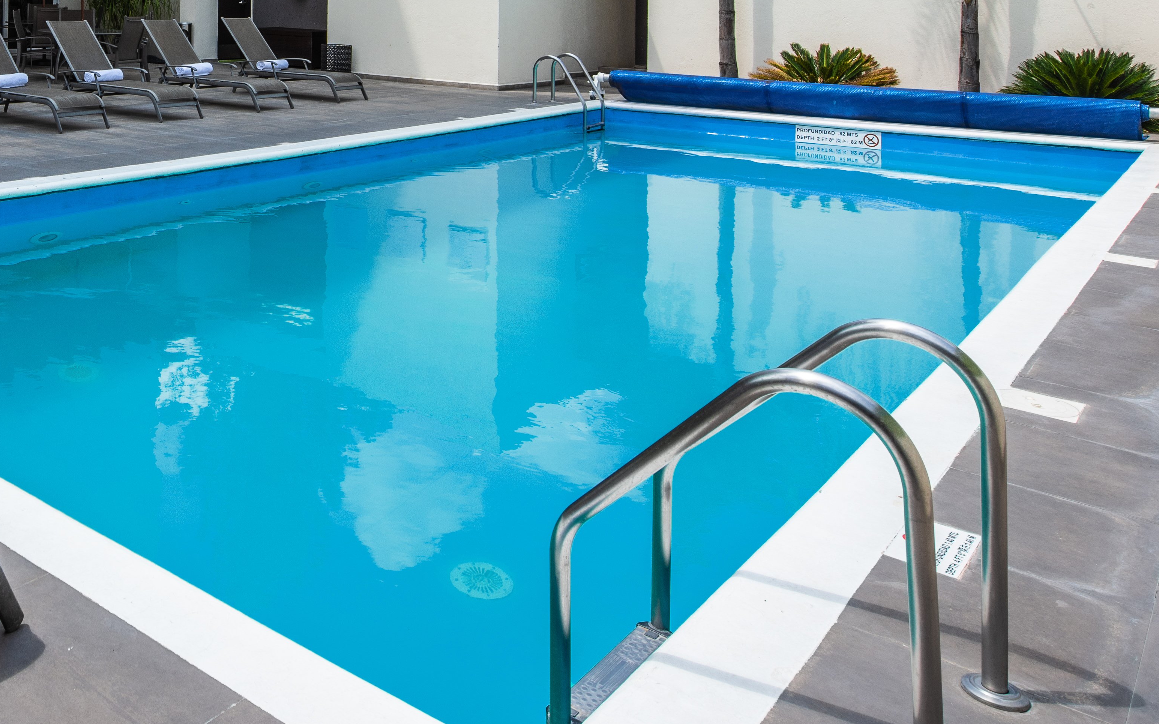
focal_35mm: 34
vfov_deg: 33.0
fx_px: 1074
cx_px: 86
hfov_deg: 49.5
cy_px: -55
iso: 100
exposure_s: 1/160
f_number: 9
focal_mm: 14
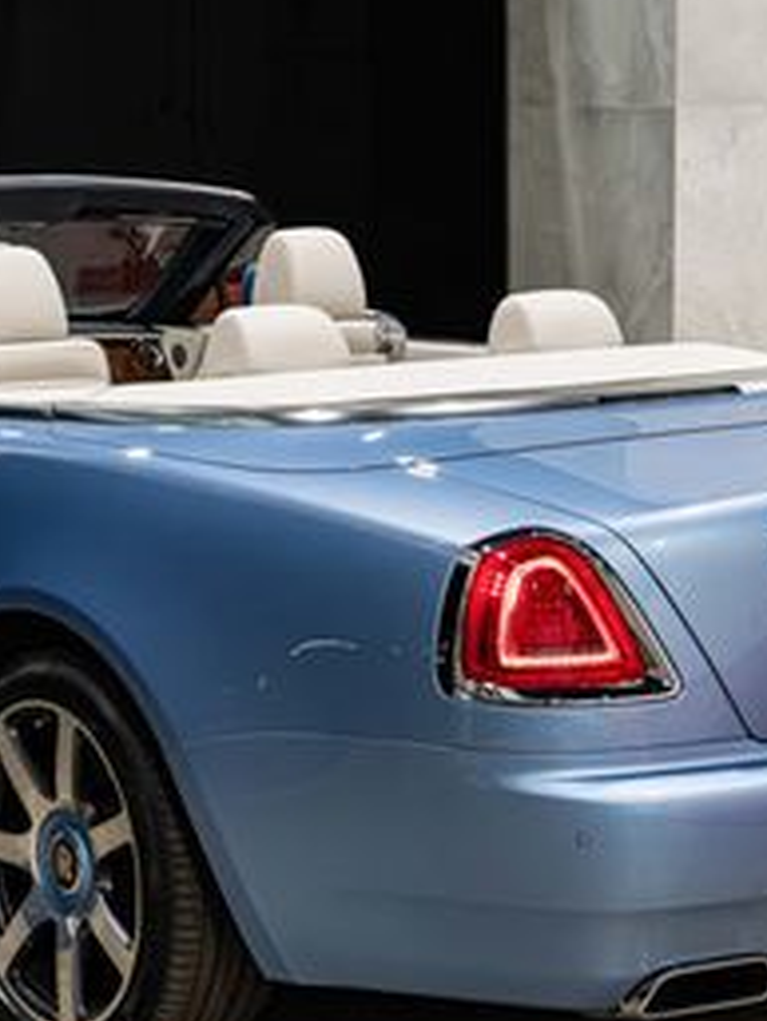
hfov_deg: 16.8
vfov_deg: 22.2
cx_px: 286
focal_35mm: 88
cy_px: 577
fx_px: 2598
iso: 1600
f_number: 5
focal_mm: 36
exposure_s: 1/50
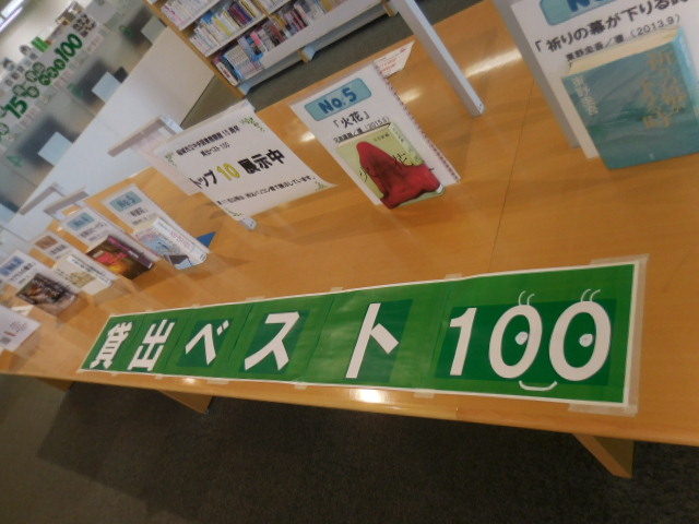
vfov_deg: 54.9
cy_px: 262
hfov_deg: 69.4
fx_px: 505
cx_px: 350
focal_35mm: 25
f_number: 3.3
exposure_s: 1/30
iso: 180
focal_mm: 4.5
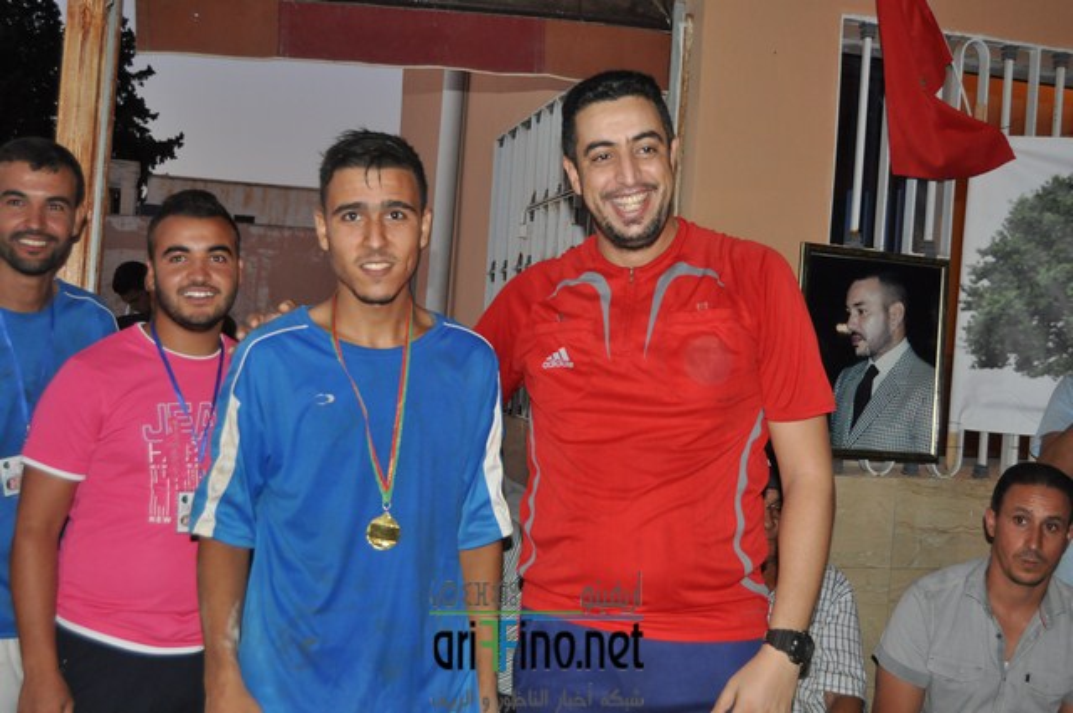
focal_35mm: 42
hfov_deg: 46.5
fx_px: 1250
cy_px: 356
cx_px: 536
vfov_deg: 31.8
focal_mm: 28
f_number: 4
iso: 800
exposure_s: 1/60
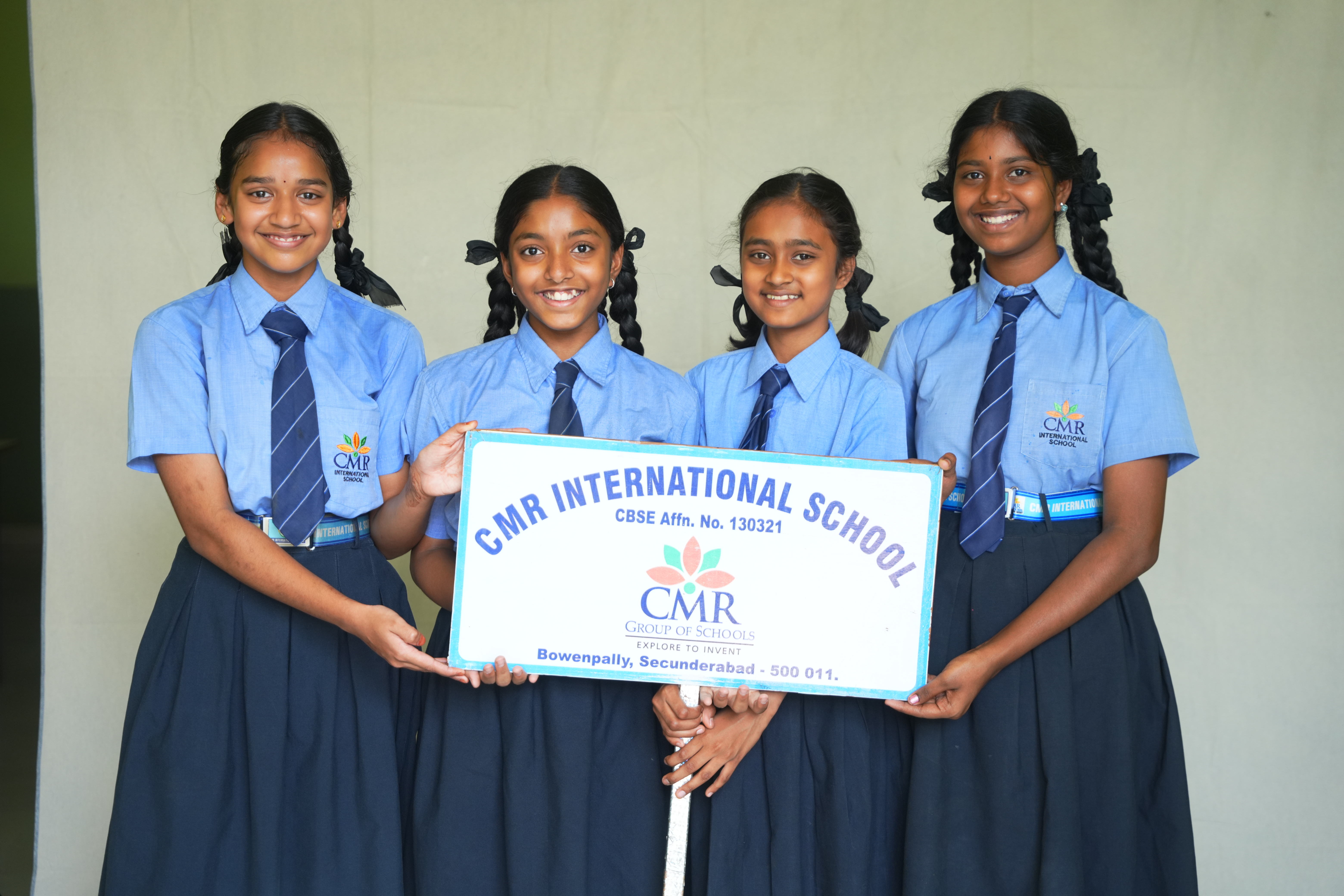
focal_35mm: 70
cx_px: 672
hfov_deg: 28.8
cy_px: 448
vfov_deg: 19.5
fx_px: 2613
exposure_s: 1/200
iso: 640
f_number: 2.8
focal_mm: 70
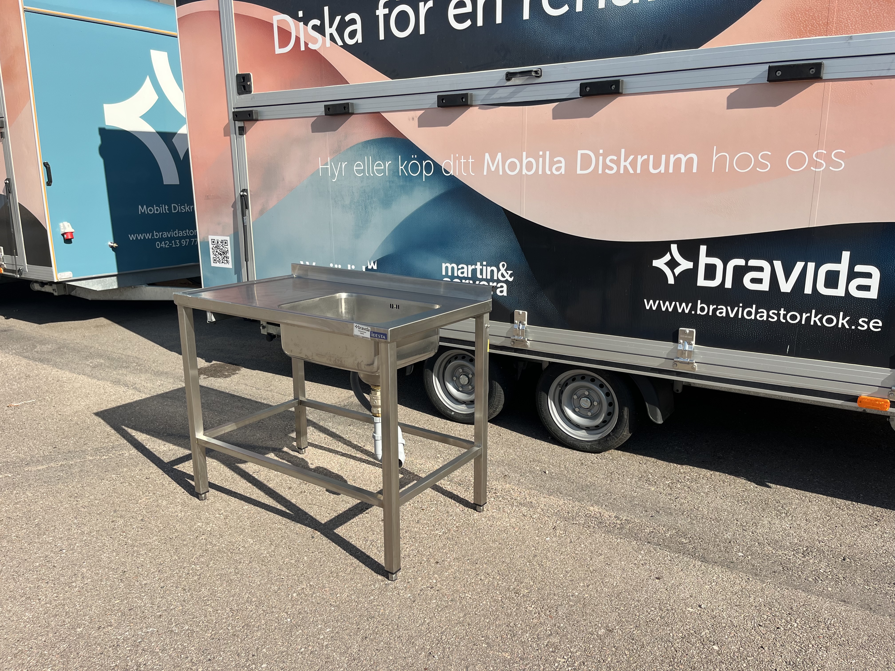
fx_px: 672
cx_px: 448
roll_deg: -0.2
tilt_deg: -13.1
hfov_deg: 67.3
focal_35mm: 26
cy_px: 336
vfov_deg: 53.1
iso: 50
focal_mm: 5.1
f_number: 1.6
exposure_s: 1/2309
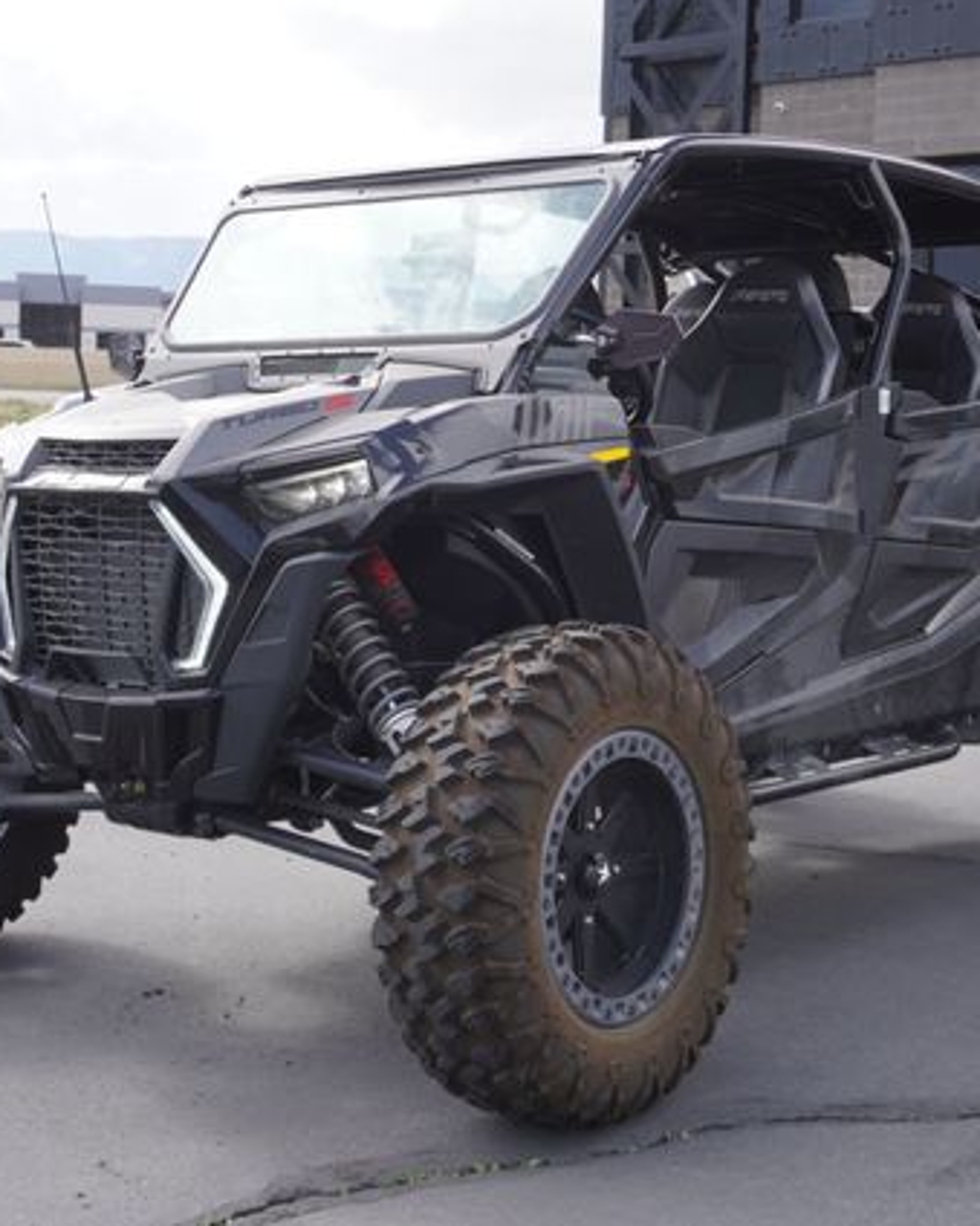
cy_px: 616
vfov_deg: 30.6
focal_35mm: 62
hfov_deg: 24.7
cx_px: 517
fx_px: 2238
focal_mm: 29
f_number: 6.3
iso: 100
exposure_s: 1/125
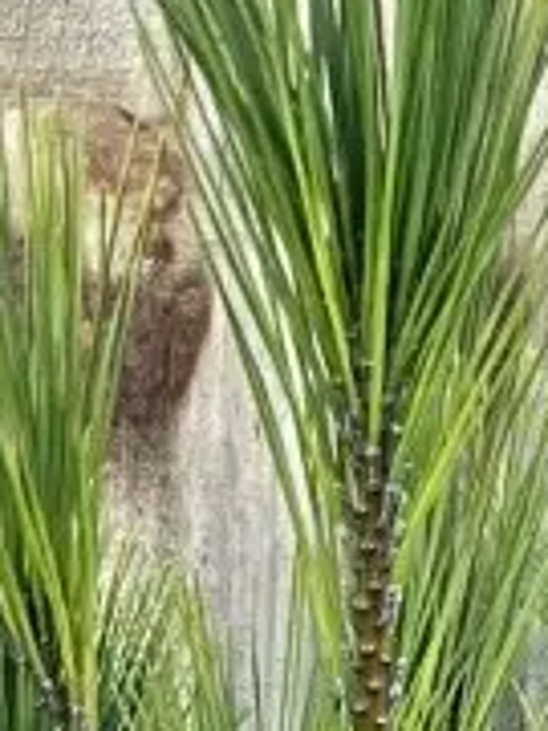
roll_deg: -4.3
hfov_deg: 9.4
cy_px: 1633
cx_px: 686
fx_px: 3293
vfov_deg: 11.1
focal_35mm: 156
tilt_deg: -12.5
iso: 125
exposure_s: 1/91
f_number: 1.6
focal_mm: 5.1
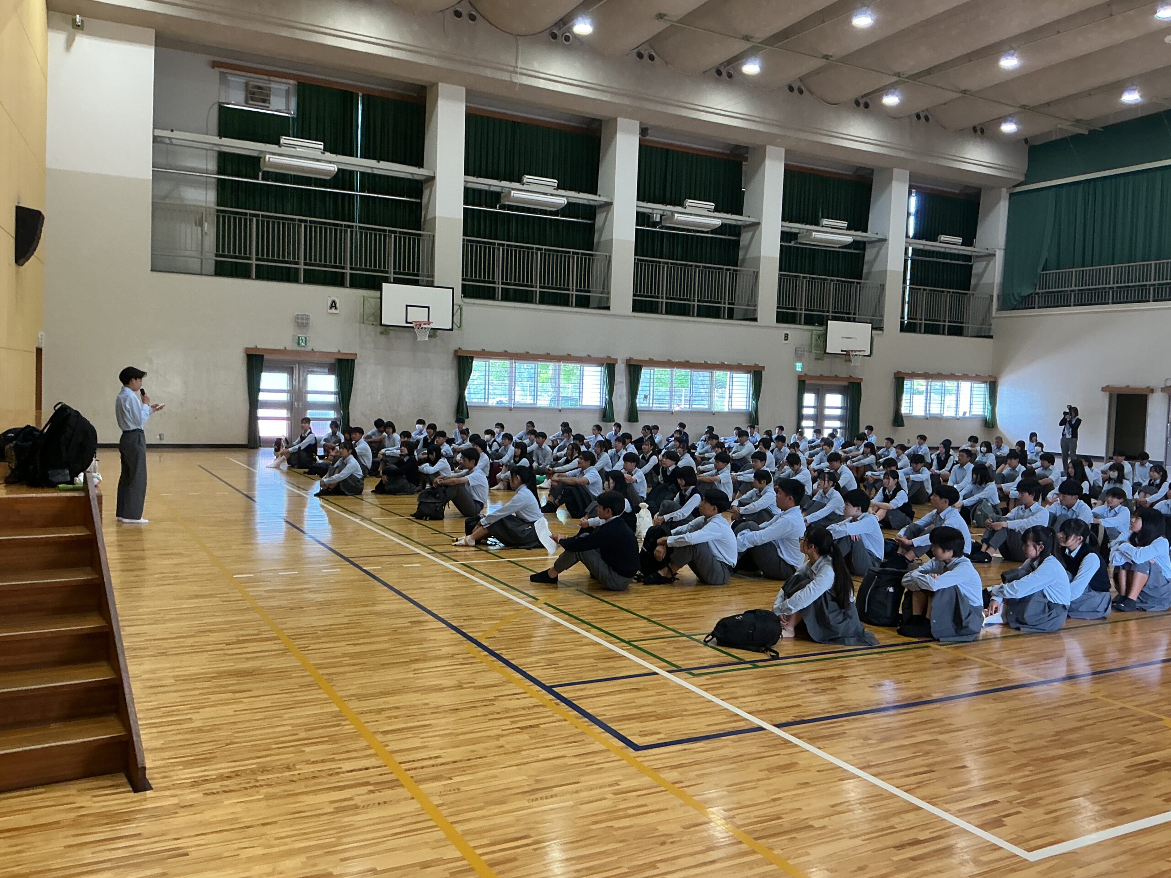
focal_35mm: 29
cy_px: 439
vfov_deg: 48.2
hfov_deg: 61.7
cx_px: 586
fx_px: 981
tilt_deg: -4.4
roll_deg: -1.3
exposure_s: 1/60
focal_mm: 3
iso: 125
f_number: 1.8
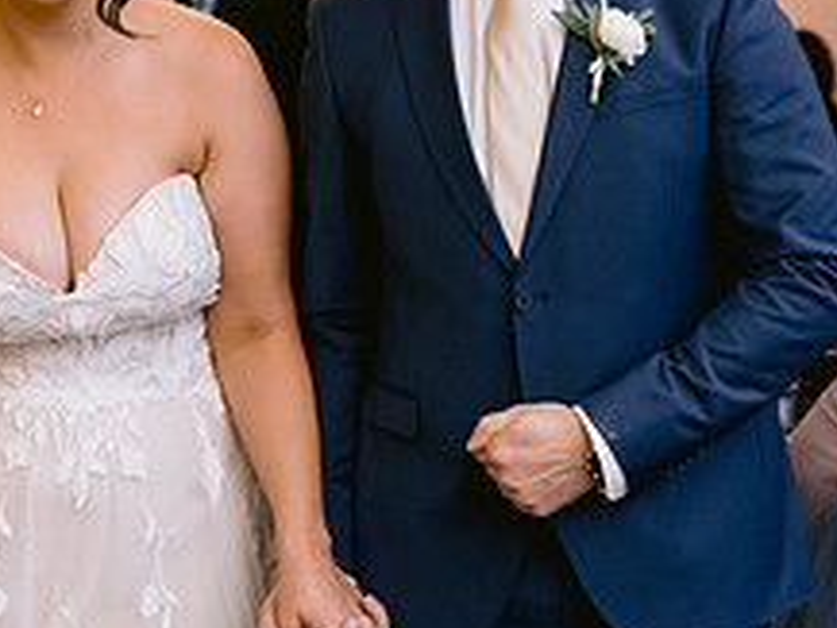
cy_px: 160
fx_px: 2177
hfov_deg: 21.8
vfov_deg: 16.4
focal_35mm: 90
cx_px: 417
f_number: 2.8
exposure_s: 1/125
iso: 1600
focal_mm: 35
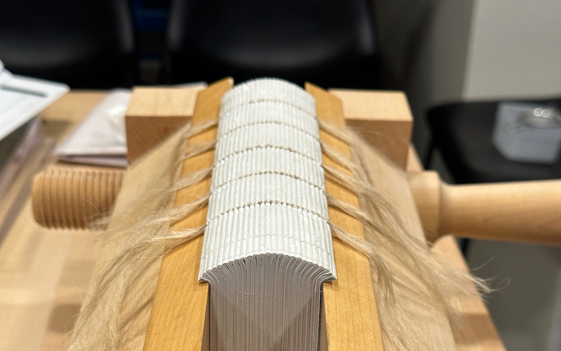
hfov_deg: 30.2
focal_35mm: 68
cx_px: 280
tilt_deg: -29.5
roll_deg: -1.3
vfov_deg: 18.7
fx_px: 1040
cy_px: 341
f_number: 1.78
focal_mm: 6.86
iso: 160
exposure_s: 1/60
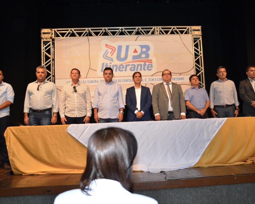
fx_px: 276
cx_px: 144
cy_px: 100
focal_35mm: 37
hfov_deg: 49.5
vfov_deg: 40.6
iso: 800
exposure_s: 1/60
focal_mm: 21
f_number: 3.8
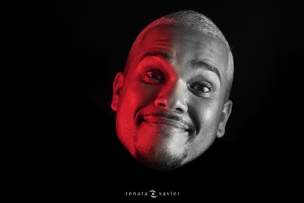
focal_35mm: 85
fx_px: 718
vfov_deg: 16.1
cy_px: 102
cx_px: 152
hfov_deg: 23.9
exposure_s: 1/80
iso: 800
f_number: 4
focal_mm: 85
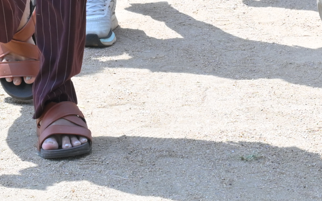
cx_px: 135
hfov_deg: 8.0
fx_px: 2308
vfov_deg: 4.8
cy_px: -306
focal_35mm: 263
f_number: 8
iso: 320
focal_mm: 39
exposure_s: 1/320
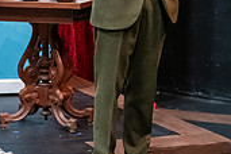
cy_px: -29
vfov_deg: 6.7
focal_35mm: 204
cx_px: -3
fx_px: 1309
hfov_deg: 10.0
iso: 3200
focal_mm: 60
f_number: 3.2
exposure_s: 1/200
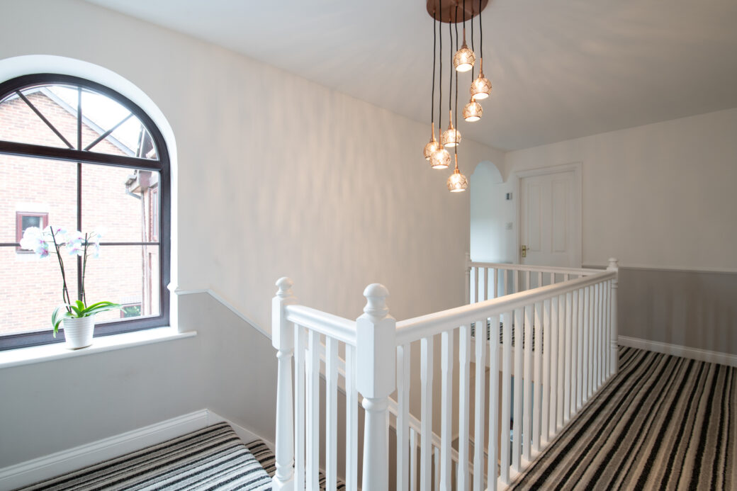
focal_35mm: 16
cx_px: 368
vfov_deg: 73.7
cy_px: 246
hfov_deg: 96.7
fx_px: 327
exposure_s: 1/4
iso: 200
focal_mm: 16
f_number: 8
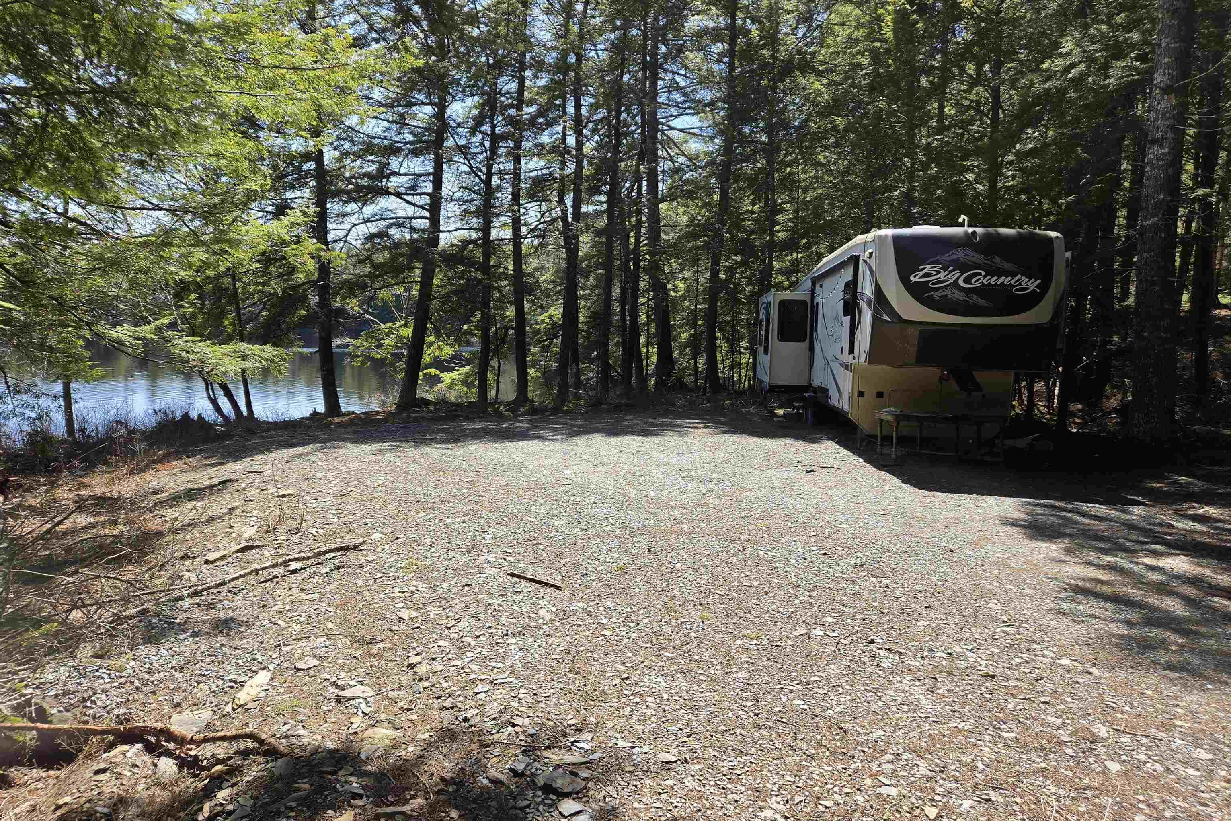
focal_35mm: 24
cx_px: 614
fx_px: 821
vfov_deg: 53.0
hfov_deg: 73.7
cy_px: 360
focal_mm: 5.4
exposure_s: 1/1709
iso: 80
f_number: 1.8
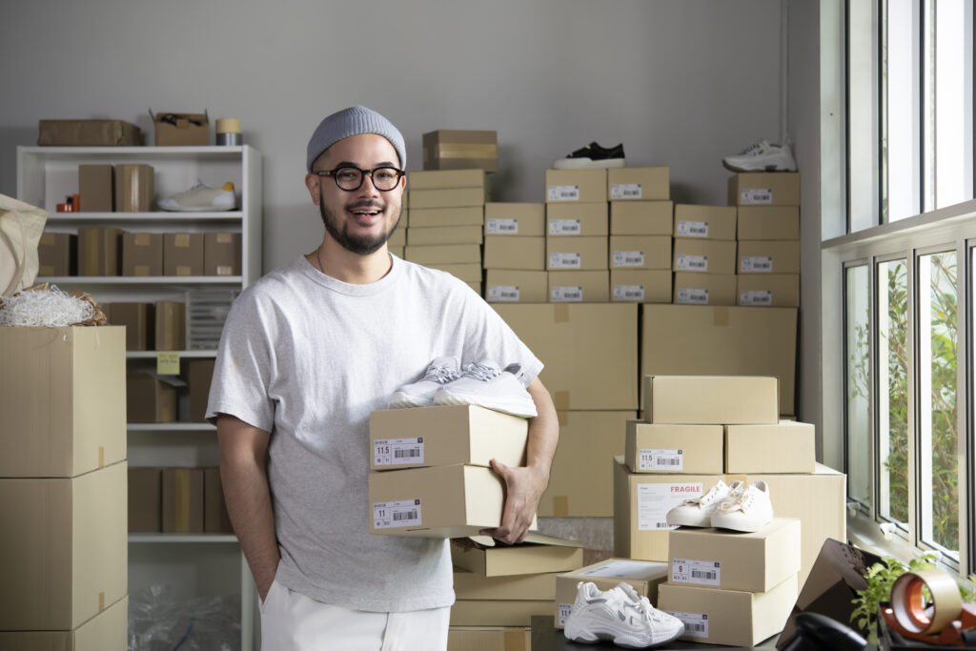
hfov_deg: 33.4
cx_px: 488
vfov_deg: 22.6
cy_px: 326
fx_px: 1627
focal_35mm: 60
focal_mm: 60
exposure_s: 1/100
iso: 250
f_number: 5
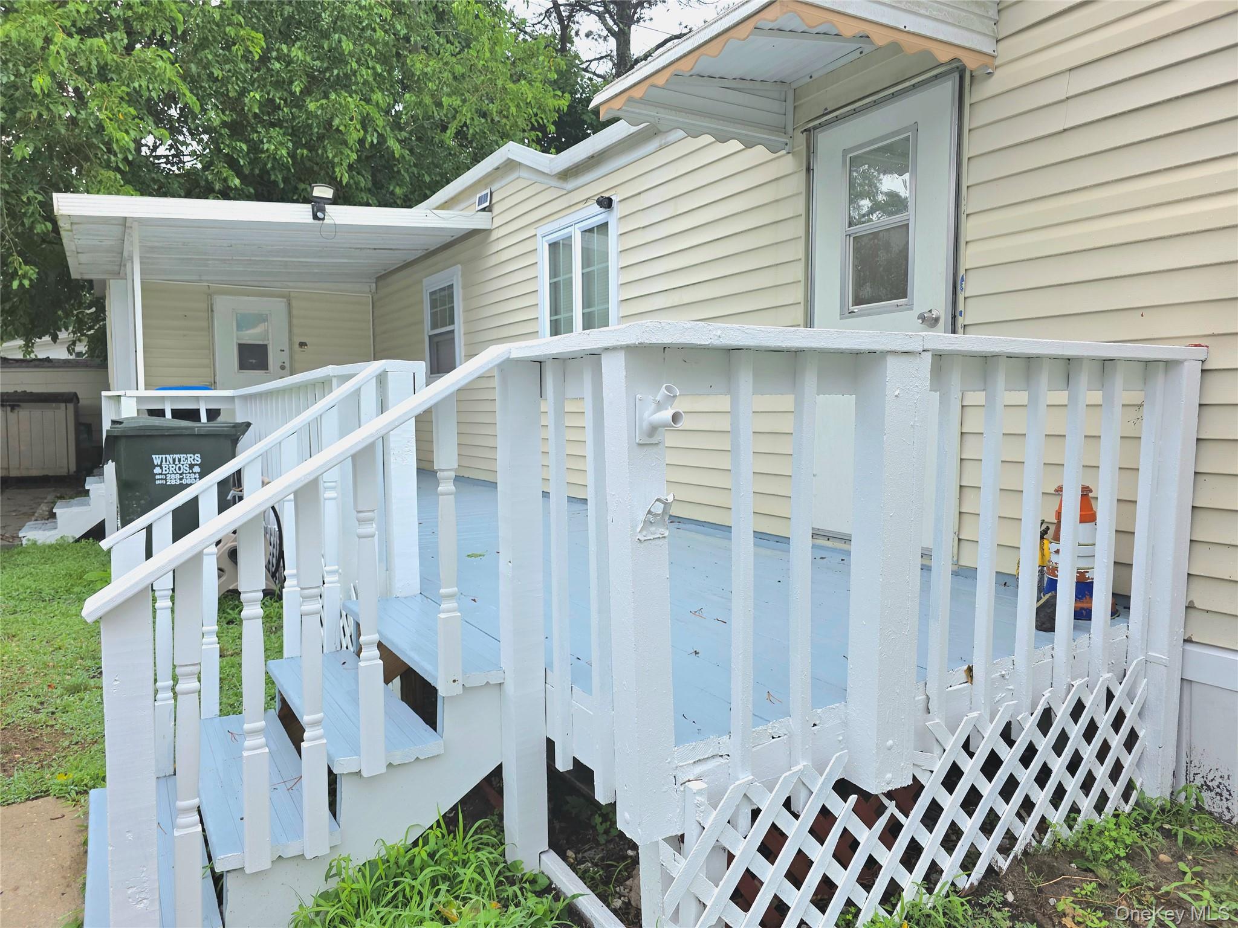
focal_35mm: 23
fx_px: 823
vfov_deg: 58.9
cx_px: 619
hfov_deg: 73.9
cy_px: 464
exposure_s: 1/208
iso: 12
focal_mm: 6.3
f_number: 1.7
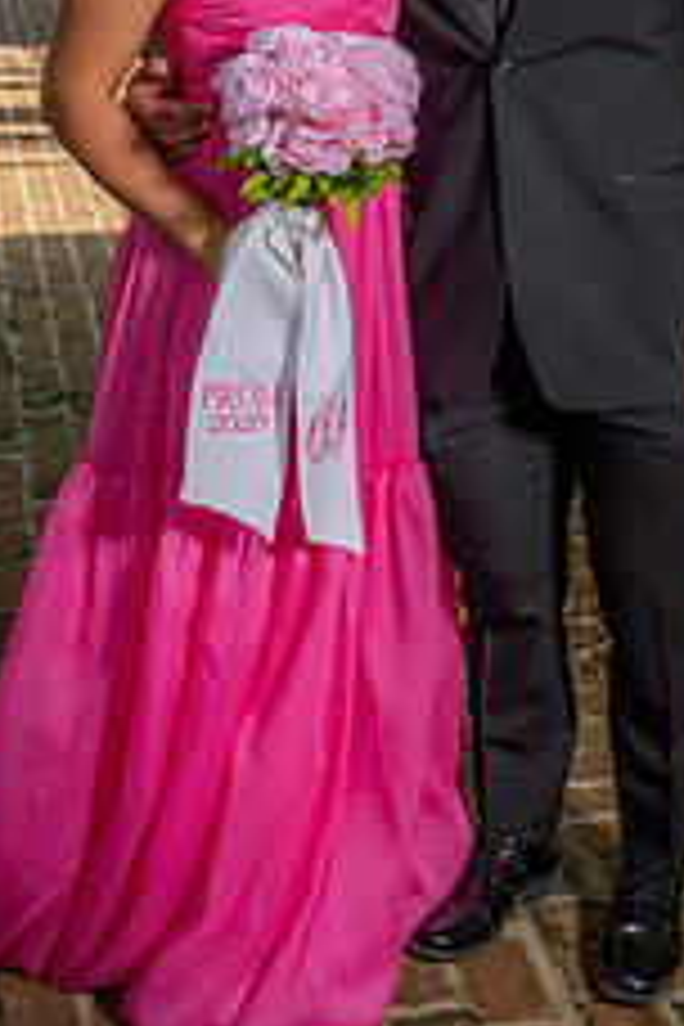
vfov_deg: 28.0
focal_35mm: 71
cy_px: 252
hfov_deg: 19.1
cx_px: 482
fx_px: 2023
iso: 100
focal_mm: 36
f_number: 5.6
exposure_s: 1/160
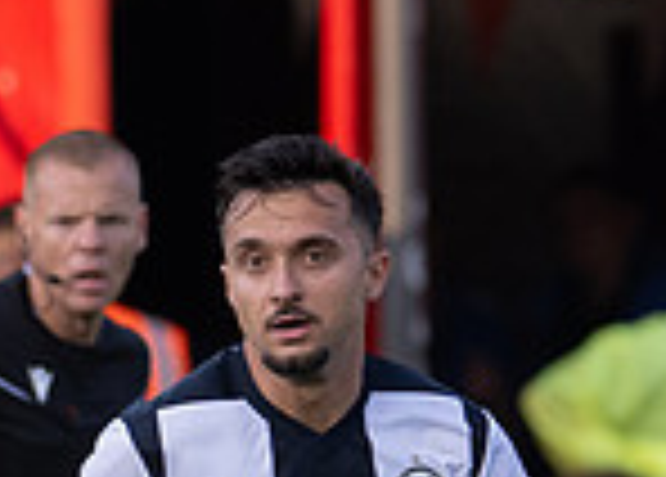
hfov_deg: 1.0
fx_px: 38262
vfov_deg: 0.7
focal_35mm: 2021
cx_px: 124
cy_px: 884
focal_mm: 300
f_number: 4.5
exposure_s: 1/1250
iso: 800
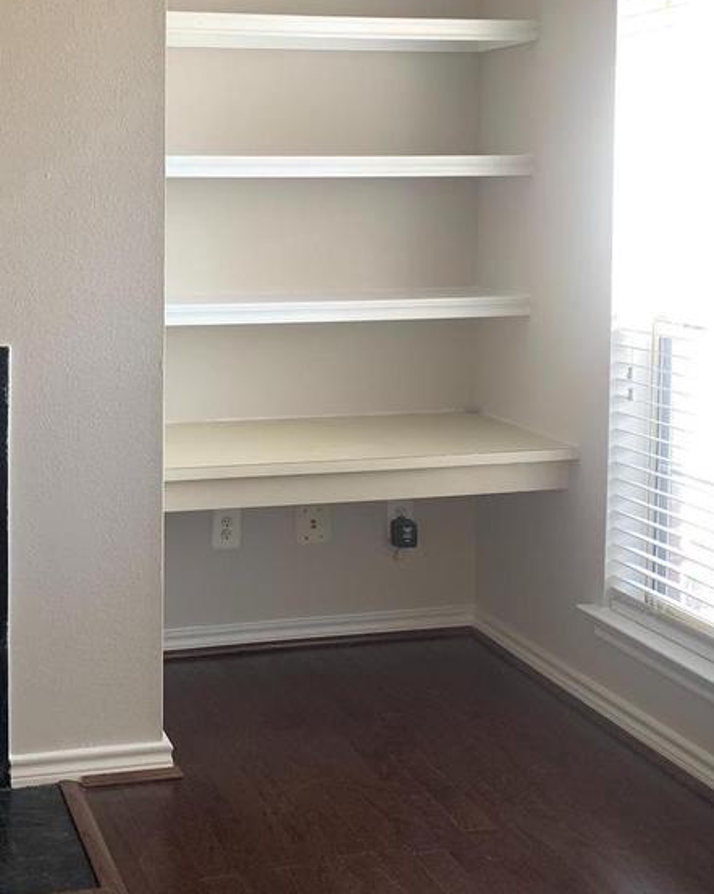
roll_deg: +0.4
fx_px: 1242
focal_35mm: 47
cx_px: 155
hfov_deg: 31.3
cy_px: 286
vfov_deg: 39.0
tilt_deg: -5.8
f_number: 1.8
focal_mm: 4.25
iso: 100
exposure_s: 1/97
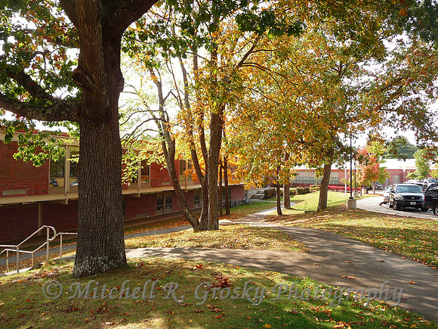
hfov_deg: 63.4
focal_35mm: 28
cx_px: 219
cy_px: 164
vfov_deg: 49.7
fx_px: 354
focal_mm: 4.7
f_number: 3.3
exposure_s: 1/250
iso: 100
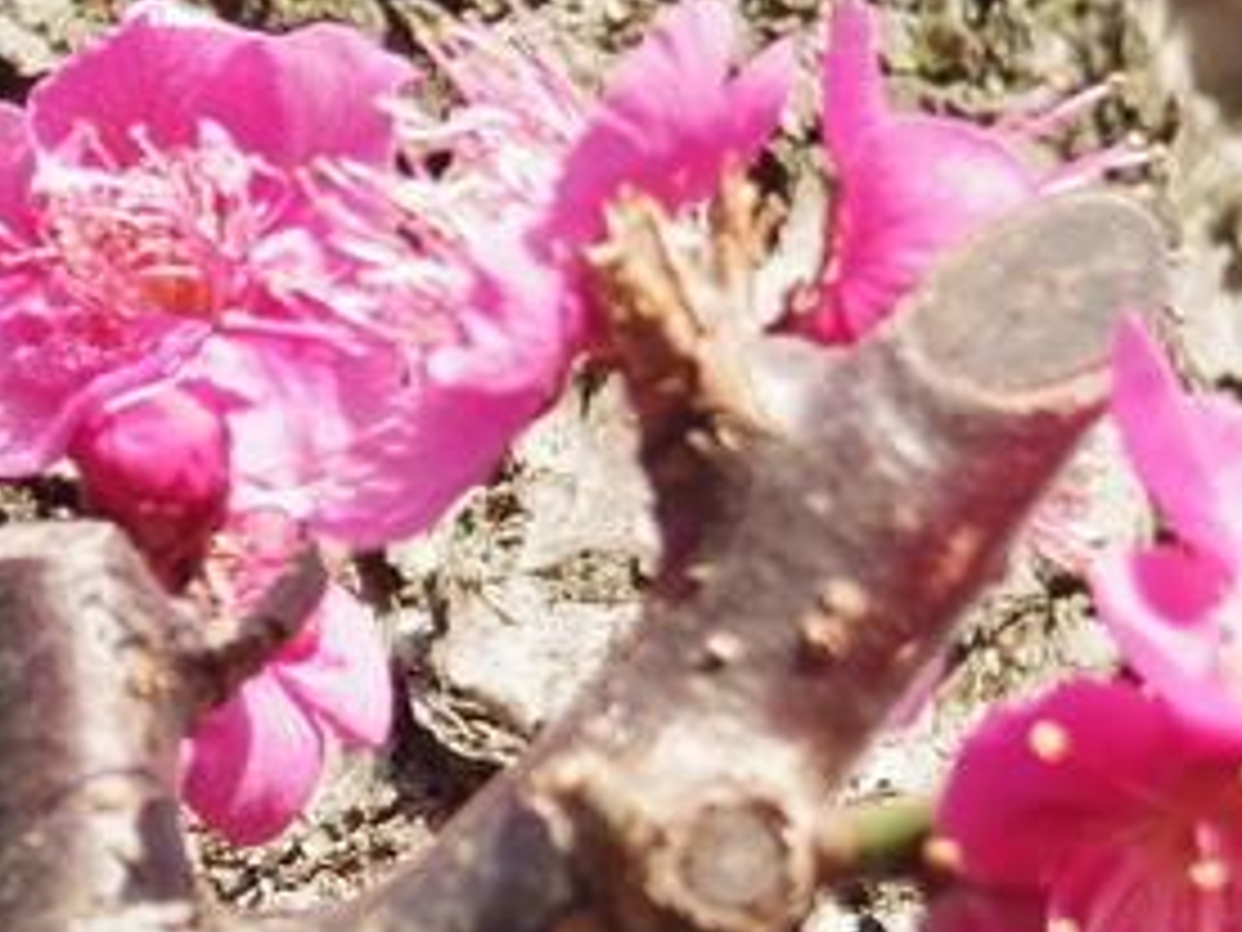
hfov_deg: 4.7
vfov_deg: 3.5
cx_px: -220
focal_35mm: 420
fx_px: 15069
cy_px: 900
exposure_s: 1/320
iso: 200
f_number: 3.5
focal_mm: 26.1
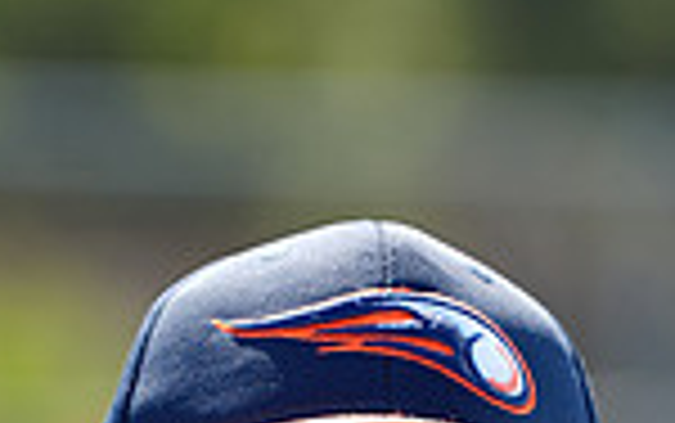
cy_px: 828
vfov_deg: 1.7
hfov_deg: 2.7
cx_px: 196
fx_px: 14544
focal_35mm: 790
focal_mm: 200
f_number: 4
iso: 50
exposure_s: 1/250
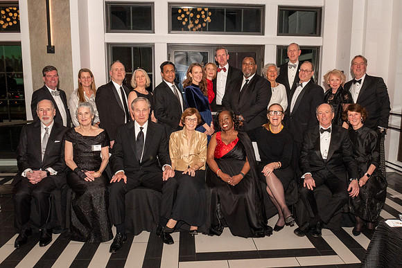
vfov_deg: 44.5
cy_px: 142
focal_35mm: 29
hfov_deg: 63.0
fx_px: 328
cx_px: 213
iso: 2000
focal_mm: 18
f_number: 10
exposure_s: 1/80
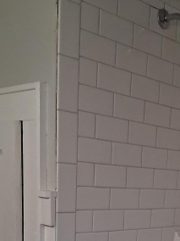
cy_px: 270
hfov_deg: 23.7
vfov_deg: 28.5
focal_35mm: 61
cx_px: 142
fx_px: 423
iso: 400
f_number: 1.8
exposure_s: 1/120
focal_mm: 3.98
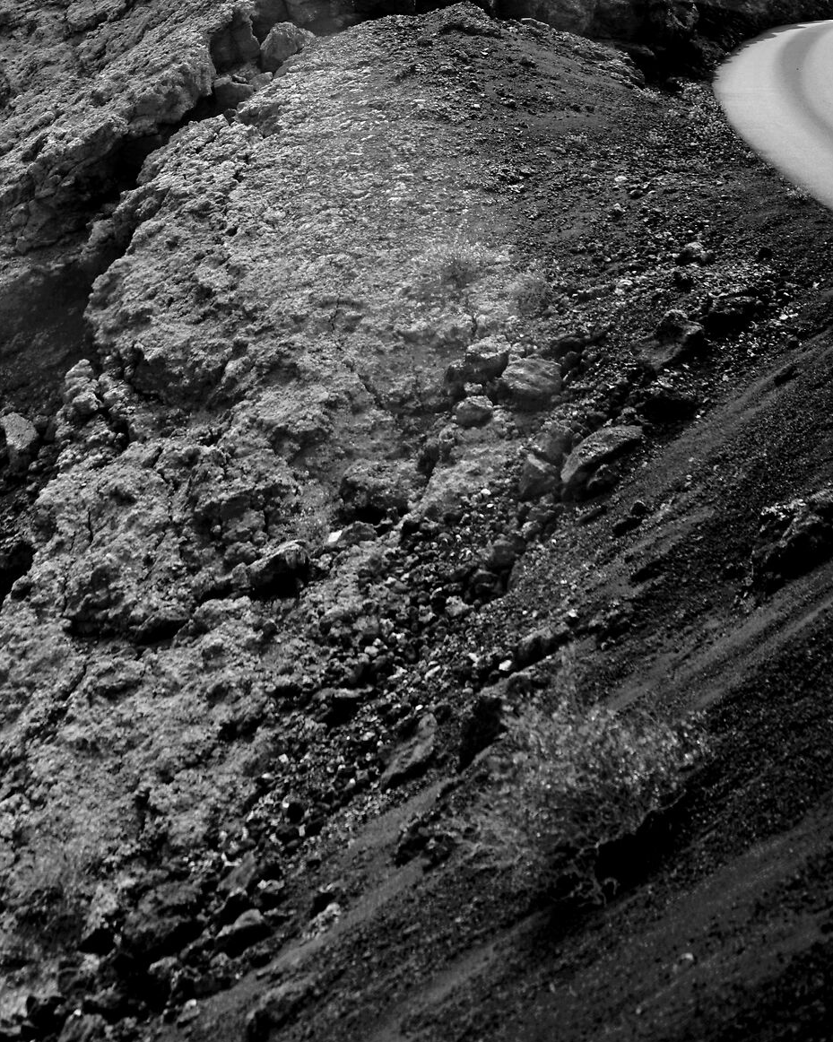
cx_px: 423
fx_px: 1973
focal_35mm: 64
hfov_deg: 23.8
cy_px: 100
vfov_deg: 28.4
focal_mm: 33
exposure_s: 1/200
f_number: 5
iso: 100
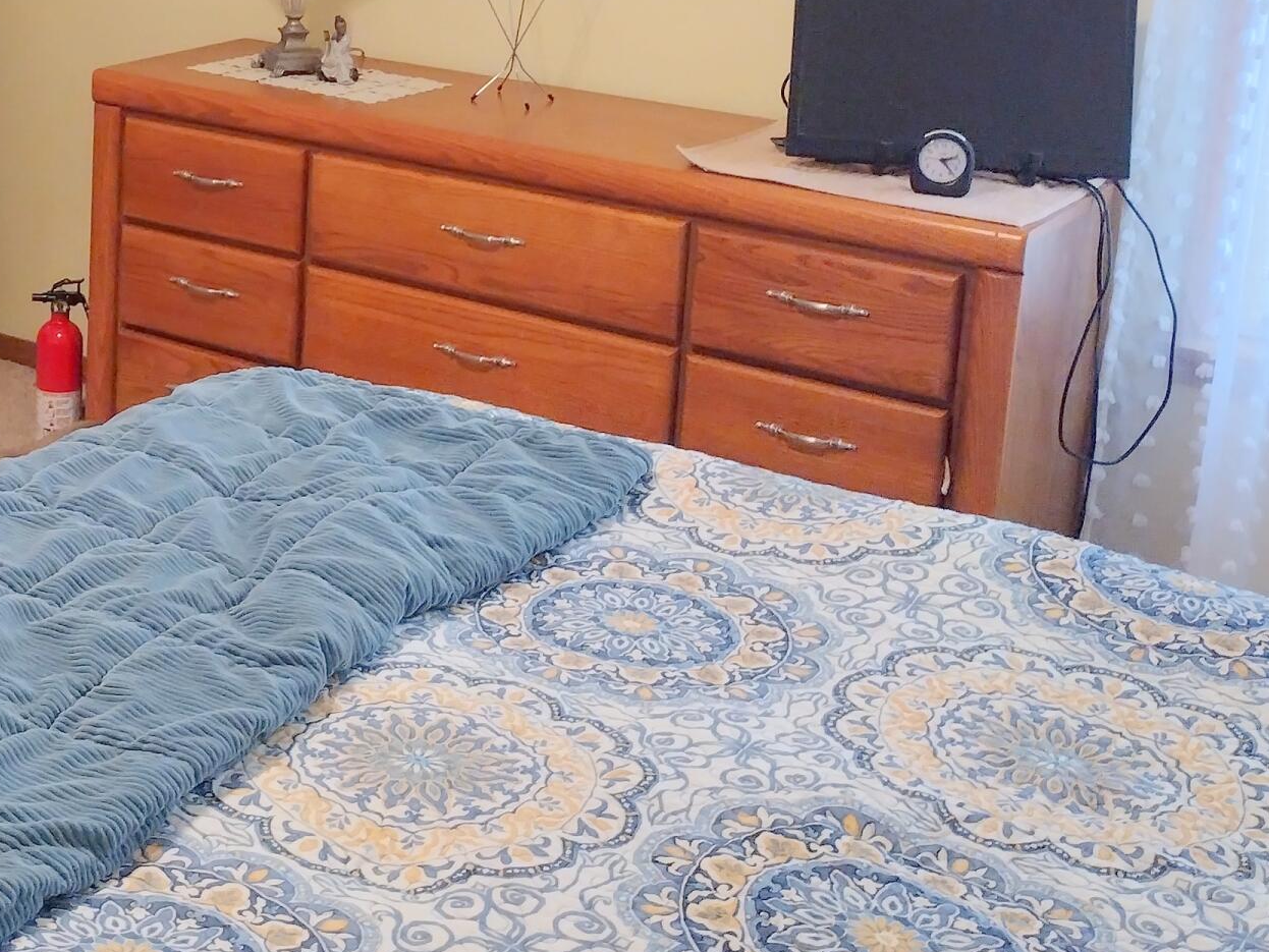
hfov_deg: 27.7
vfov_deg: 22.1
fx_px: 2383
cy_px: 124
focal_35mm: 65
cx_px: -53
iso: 247
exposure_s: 1/40
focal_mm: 4.71
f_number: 1.7
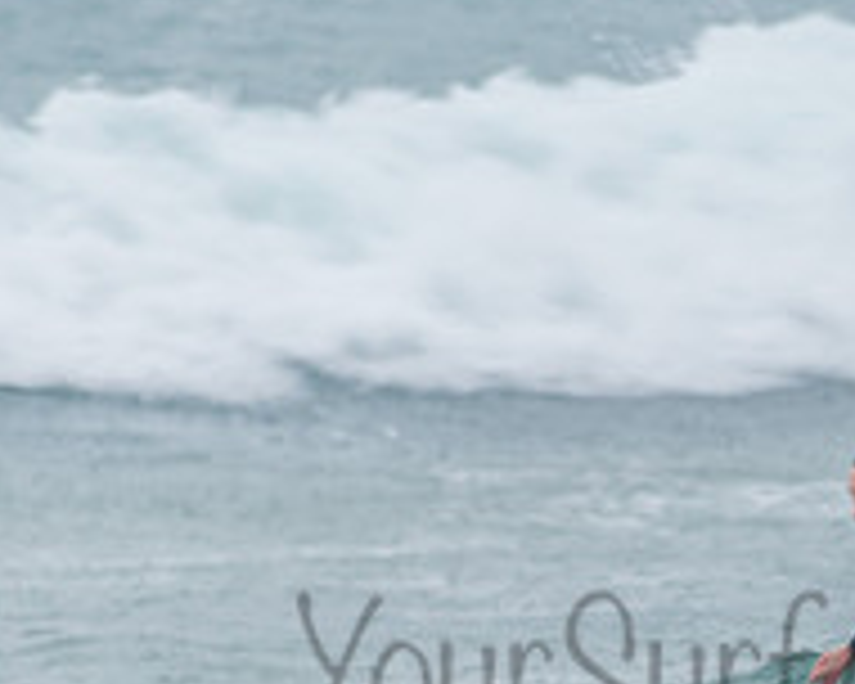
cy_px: 623
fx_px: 36186
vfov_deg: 1.1
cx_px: 760
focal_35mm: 1430
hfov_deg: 1.4
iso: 125
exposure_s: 1/30
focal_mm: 500
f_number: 5.6
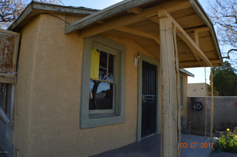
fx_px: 197
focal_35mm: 30
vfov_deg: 43.5
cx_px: 118
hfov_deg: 62.0
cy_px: 78
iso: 100
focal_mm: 20
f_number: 6.3
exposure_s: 1/160
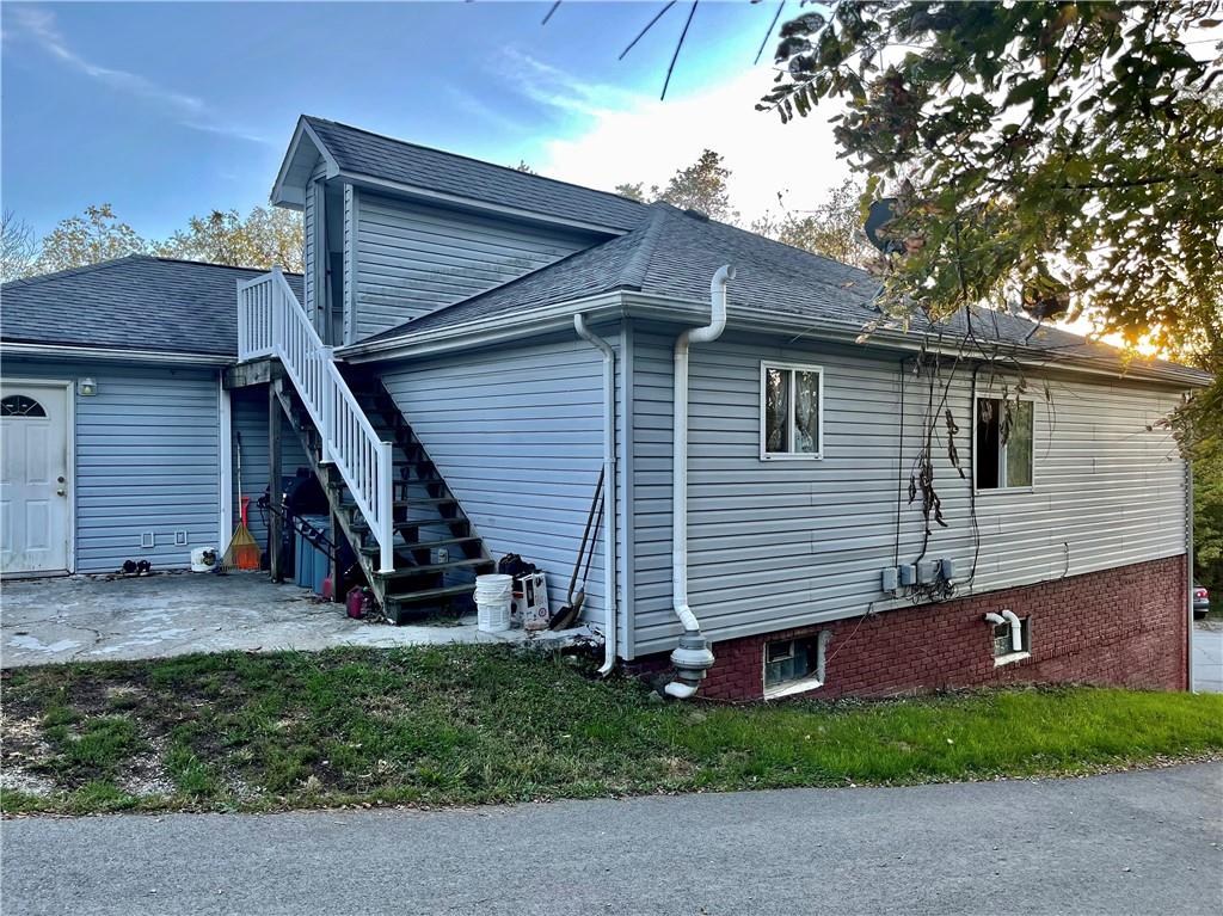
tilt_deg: -2.0
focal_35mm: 26
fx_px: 918
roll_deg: -0.4
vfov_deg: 53.0
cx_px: 612
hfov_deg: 67.3
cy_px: 458
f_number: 1.6
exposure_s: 1/152
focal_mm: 5.1
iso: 32
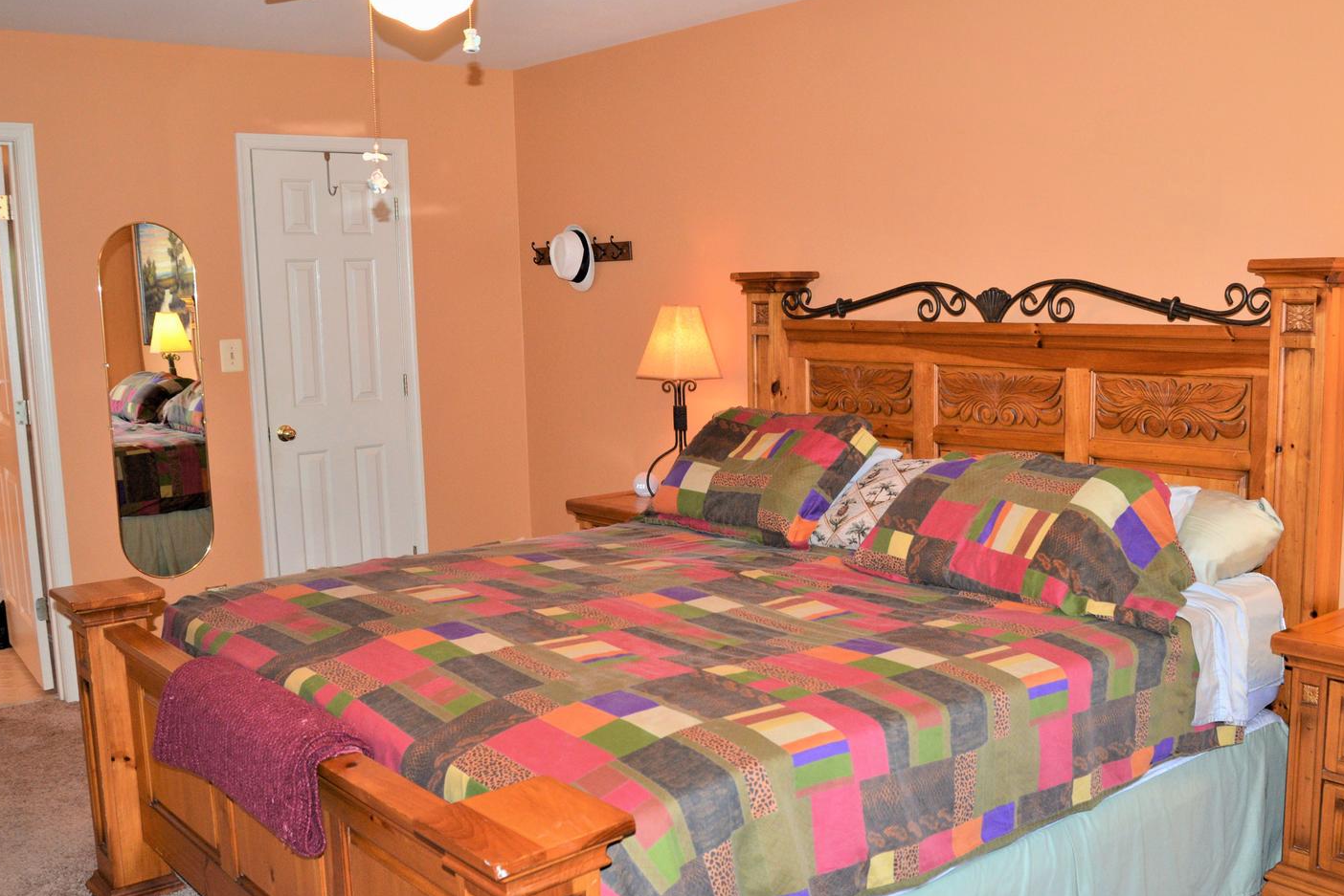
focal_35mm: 35
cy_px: 481
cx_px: 766
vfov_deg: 37.9
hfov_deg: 54.2
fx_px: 1307
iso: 1250
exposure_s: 1/60
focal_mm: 24
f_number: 5.6
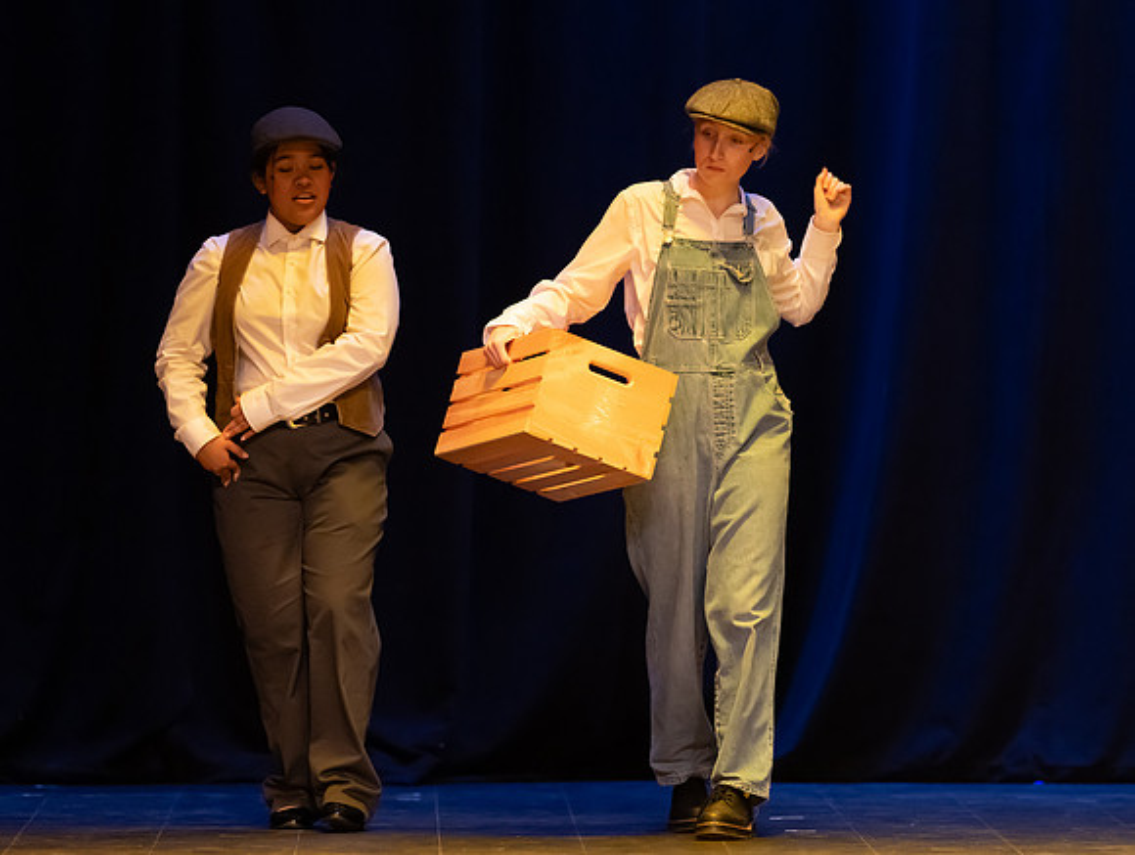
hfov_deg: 5.3
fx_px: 12302
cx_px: 712
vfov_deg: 4.0
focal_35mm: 375
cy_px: 423
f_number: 2.8
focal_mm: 300
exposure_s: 1/250
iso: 8000
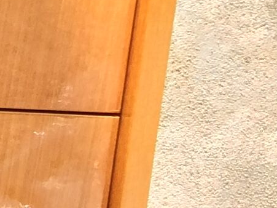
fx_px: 1680
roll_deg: -5.4
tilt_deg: -10.7
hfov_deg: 8.3
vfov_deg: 7.1
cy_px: 85
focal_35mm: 210
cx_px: -492
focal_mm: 4.15
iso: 32
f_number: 2.2
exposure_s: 1/838
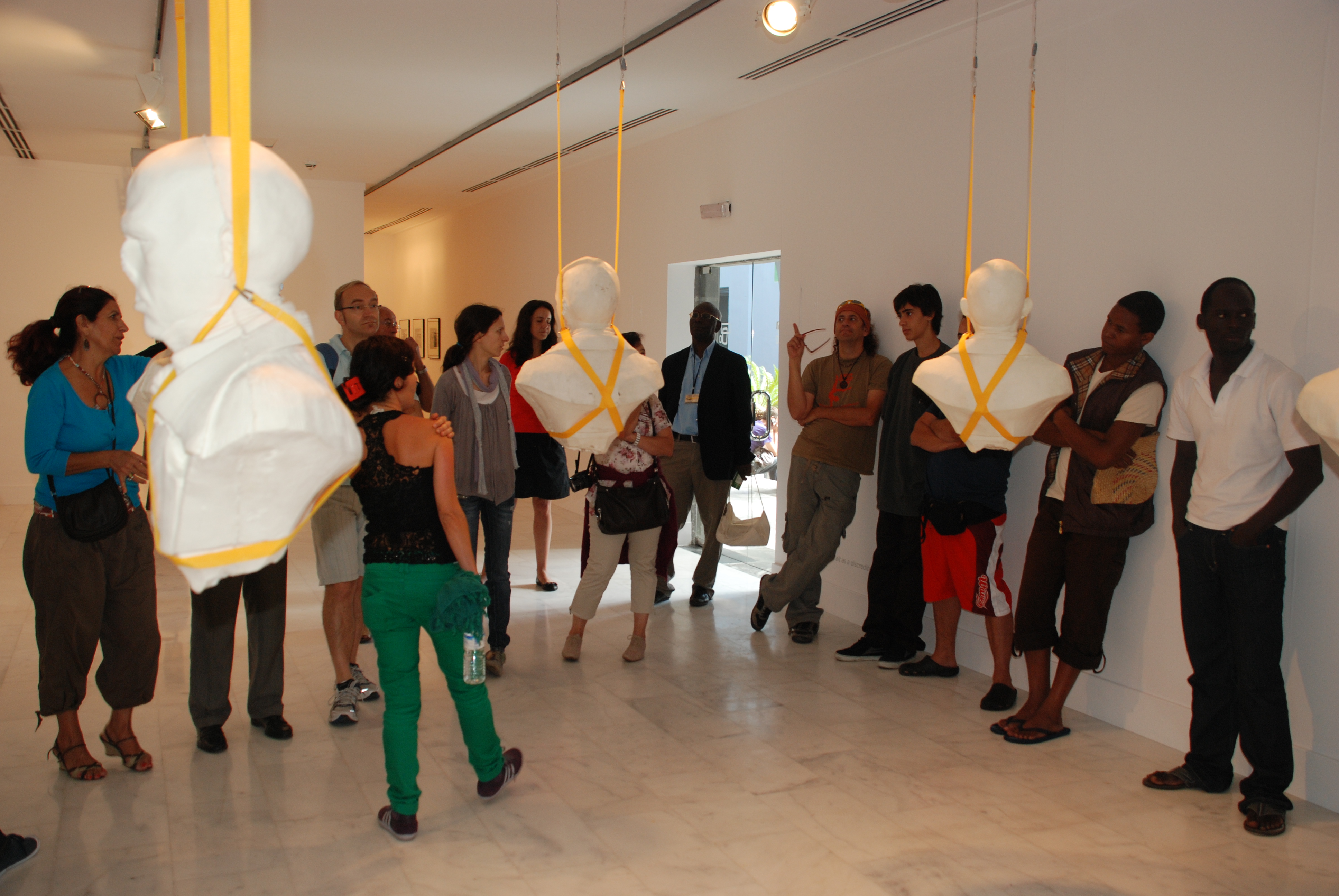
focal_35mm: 33
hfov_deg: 57.2
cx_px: 670
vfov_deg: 40.1
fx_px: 1229
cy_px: 448
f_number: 3.8
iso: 320
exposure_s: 1/60
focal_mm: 22
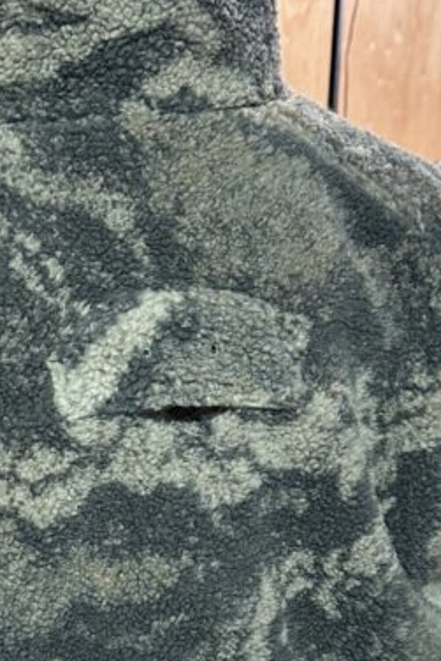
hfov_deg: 19.8
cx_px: 97
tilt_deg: -19.9
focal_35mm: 68
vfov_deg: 29.4
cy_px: 454
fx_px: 1248
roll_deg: +0.4
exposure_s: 1/60
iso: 500
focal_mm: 6.86
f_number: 1.78
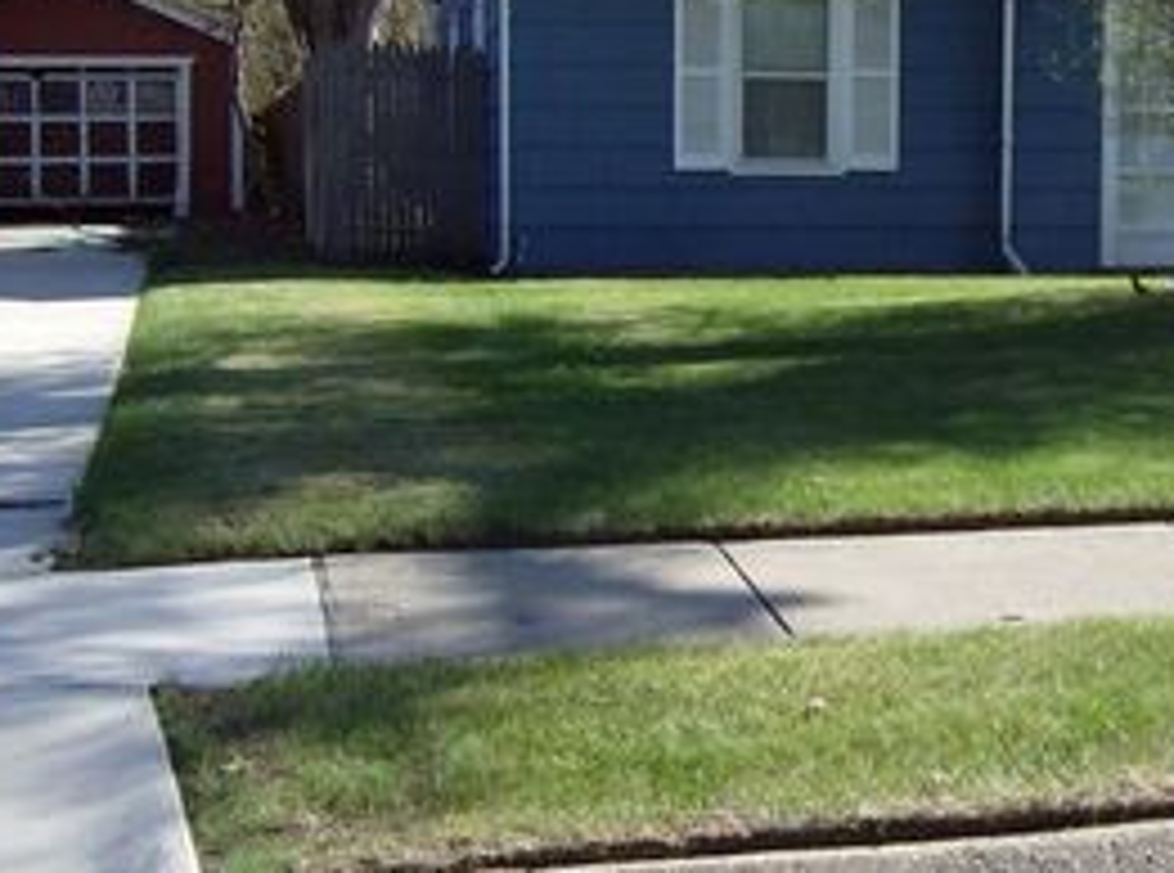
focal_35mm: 69
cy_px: 306
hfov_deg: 27.2
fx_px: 2333
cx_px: 1066
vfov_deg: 21.1
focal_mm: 6
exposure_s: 1/380
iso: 100
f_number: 4.7
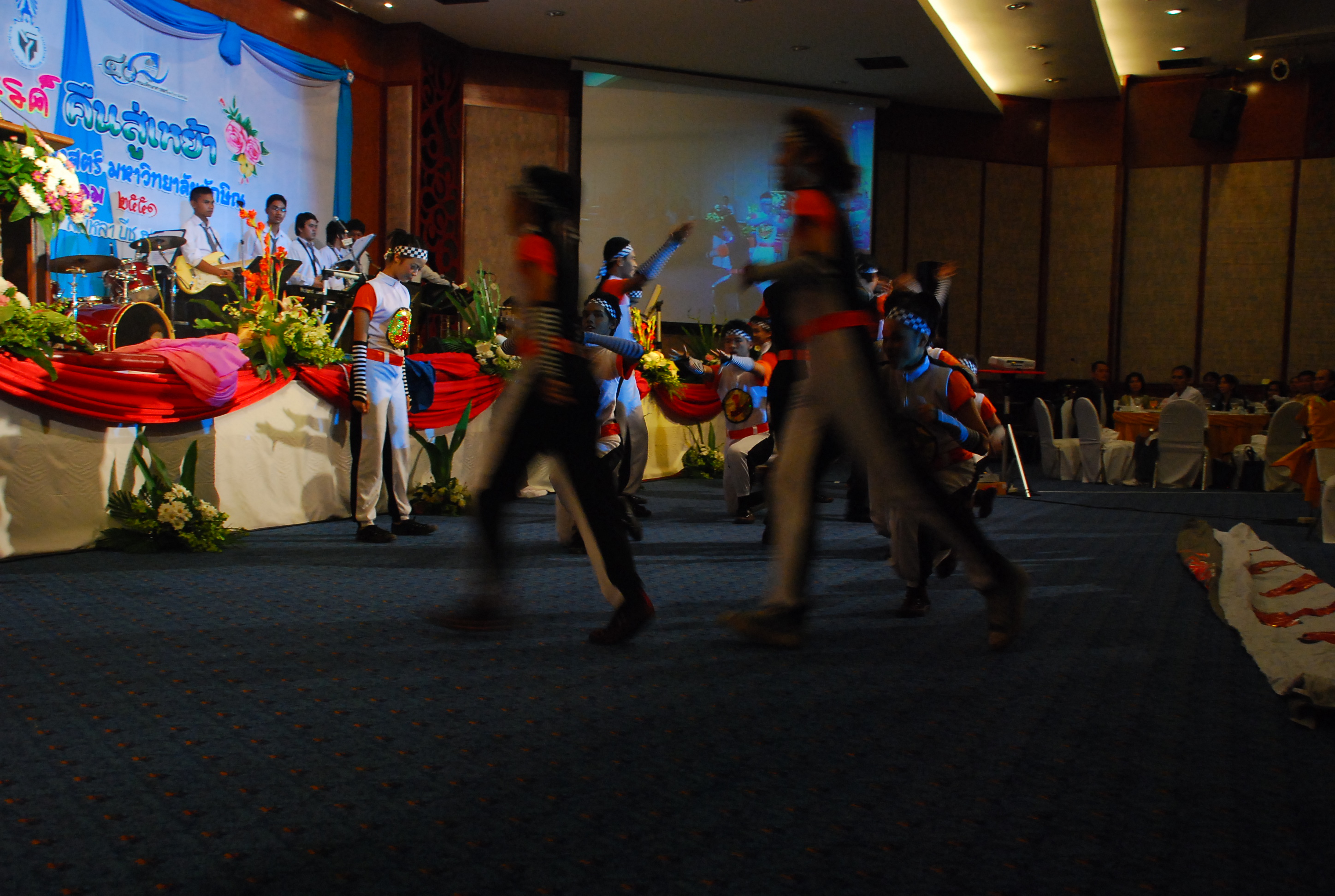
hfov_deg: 53.0
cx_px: 668
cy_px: 448
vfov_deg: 37.0
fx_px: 1338
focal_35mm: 36
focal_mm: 24
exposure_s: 1/30
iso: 1000
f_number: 5.6
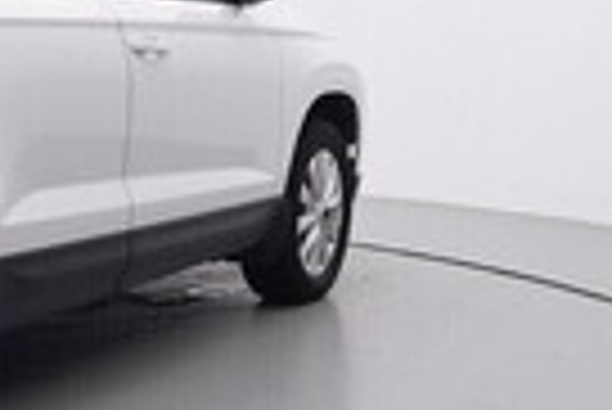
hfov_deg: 20.9
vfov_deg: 15.1
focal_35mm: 91
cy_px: 196
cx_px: -119
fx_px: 1549
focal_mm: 15
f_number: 5
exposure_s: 1/80
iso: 200
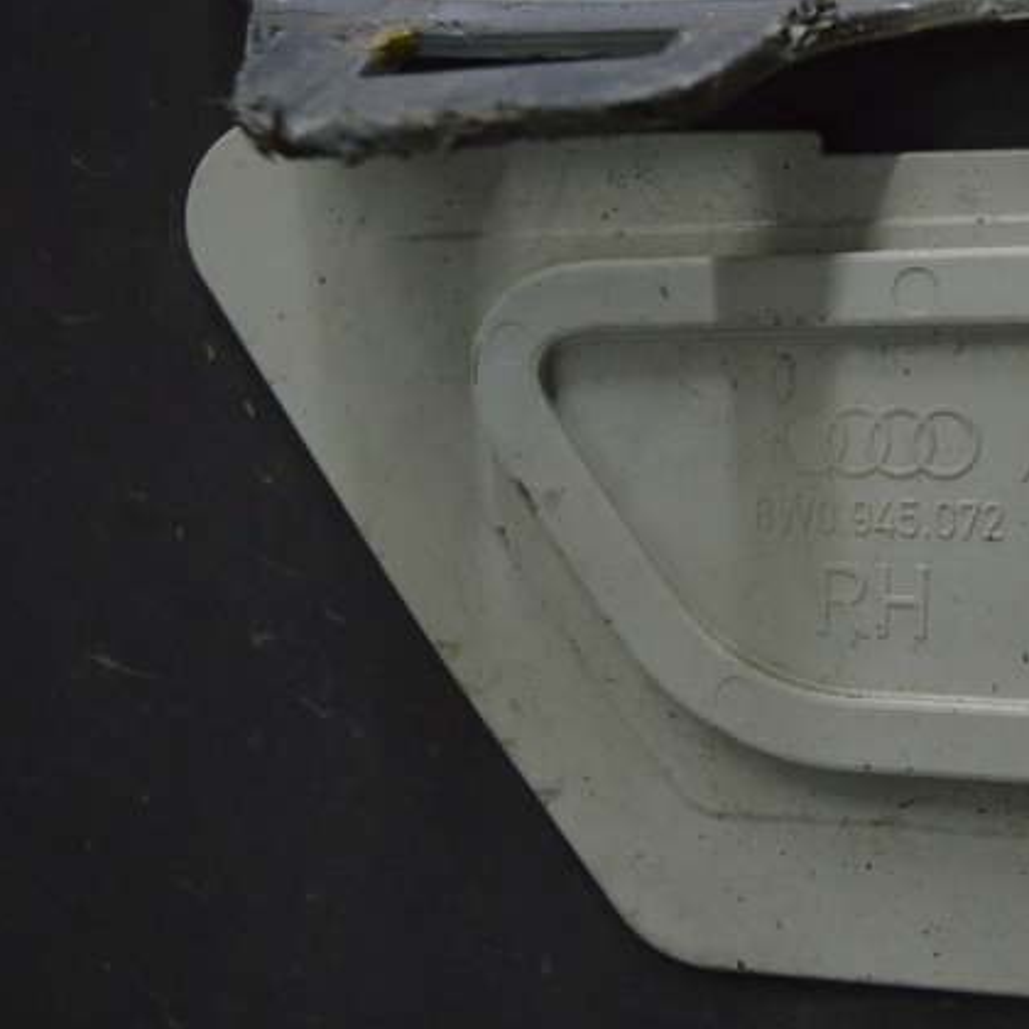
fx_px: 2220
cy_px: 513
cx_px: 777
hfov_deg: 25.8
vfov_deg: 26.1
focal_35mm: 66
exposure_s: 1/40
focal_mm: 34
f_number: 5.6
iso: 400
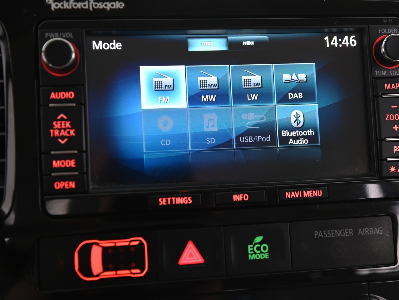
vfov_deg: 25.7
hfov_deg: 33.7
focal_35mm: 57
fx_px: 657
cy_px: 151
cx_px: 225
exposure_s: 1/20
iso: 2000
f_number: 4
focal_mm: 52
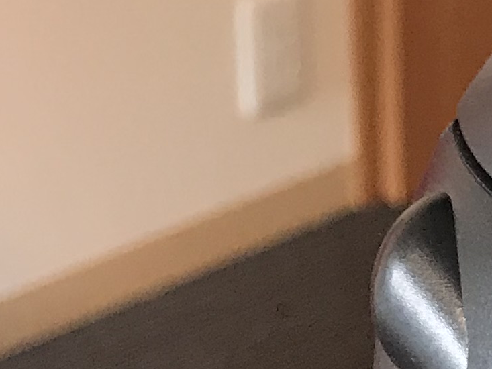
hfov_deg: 12.5
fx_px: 2189
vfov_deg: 8.7
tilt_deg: -12.4
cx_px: 577
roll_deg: +0.5
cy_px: -557
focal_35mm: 154
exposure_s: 1/40
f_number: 1.8
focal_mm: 3.99
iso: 25
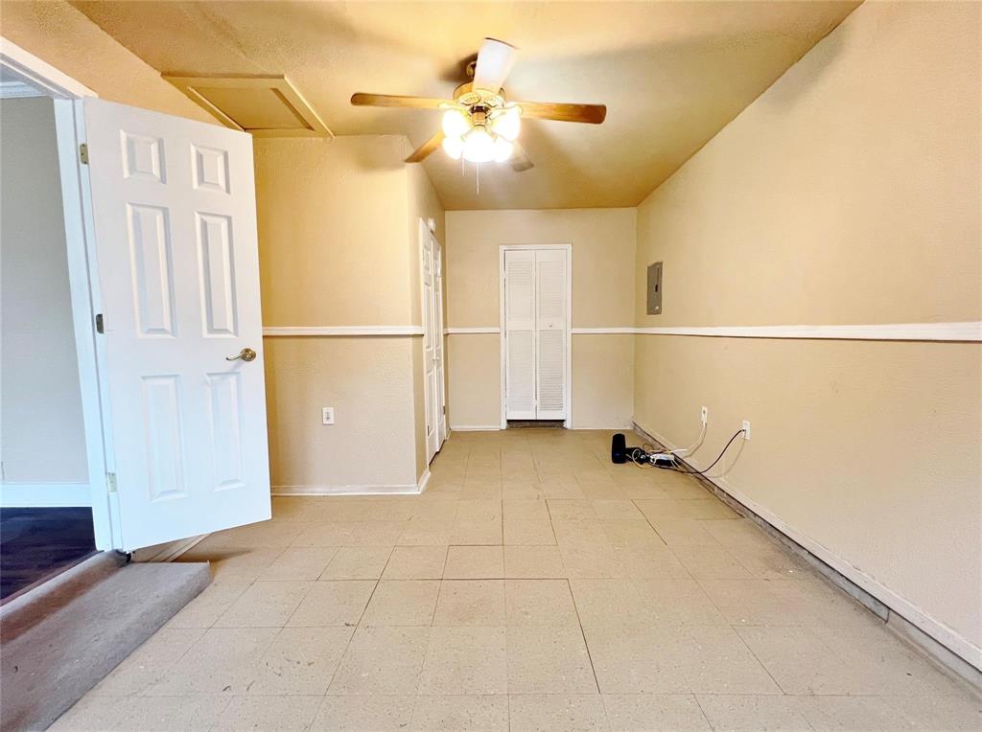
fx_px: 368
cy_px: 366
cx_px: 491
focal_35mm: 13
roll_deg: +2.7
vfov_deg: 89.7
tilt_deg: -3.9
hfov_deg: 106.3
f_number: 1.8
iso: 160
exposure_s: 1/60
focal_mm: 1.57
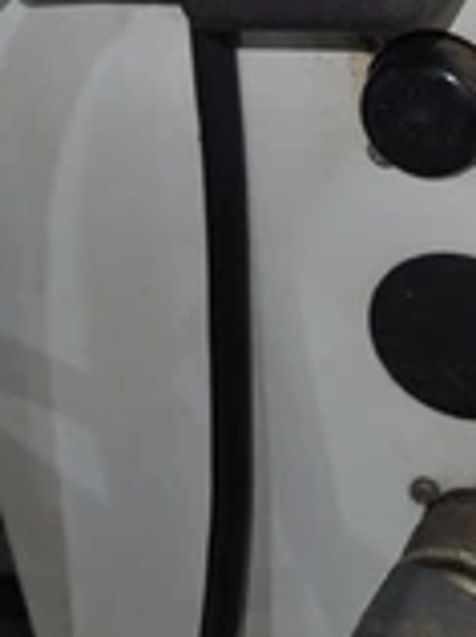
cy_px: -12
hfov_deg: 20.9
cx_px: 553
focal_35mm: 66
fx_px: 1213
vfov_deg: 27.6
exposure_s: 1/60
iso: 125
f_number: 1.8
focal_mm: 5.4
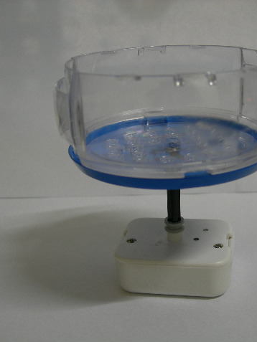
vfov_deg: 37.5
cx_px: 167
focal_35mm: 51
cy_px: 171
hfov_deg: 28.4
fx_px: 505
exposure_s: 1/6.8
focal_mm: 7.8
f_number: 2.8
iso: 50
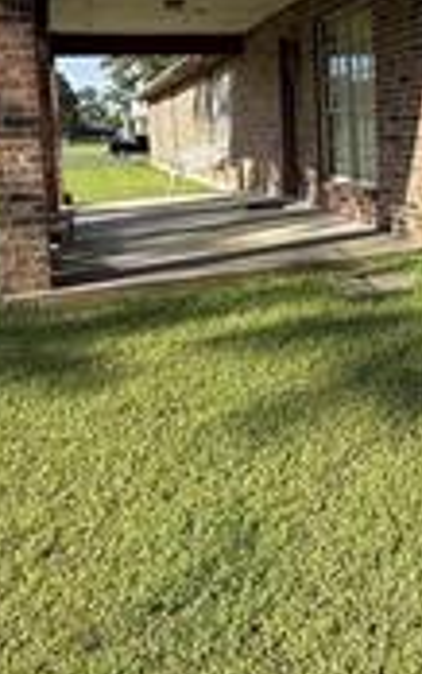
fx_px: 753
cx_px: 387
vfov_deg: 46.6
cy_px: 178
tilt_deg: -3.8
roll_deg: +2.7
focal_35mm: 41
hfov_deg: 29.9
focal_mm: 2.22
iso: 50
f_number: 2.2
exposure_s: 1/876
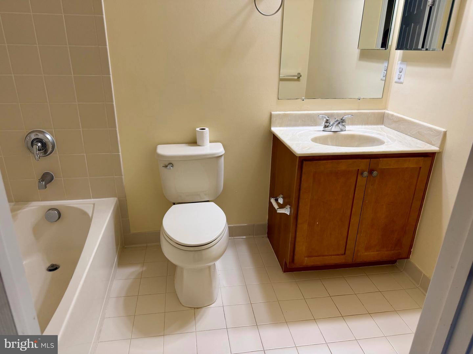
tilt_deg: -19.9
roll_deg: -2.5
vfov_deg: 56.8
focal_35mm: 24
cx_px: 236
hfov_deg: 71.6
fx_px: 328
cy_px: 177
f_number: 1.78
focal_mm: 6.76
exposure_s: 1/120
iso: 125
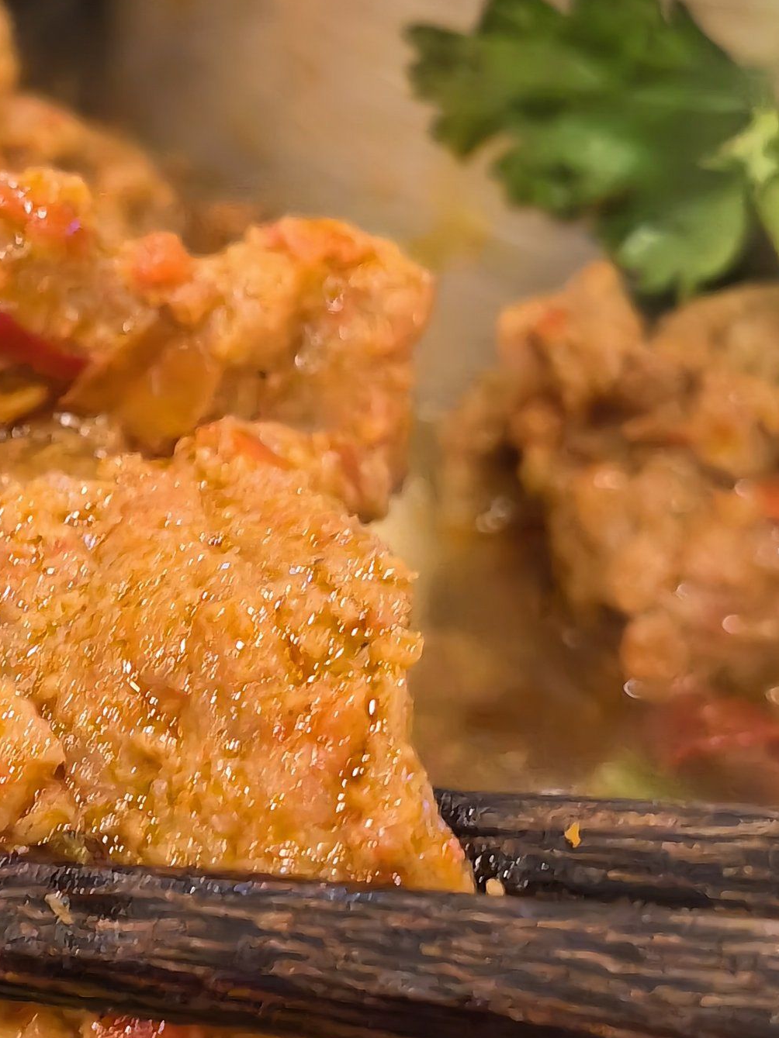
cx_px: 78
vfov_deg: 19.3
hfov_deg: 14.4
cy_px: 491
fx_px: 3061
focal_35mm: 102
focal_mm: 5.54
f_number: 1.8
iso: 500
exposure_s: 1/100
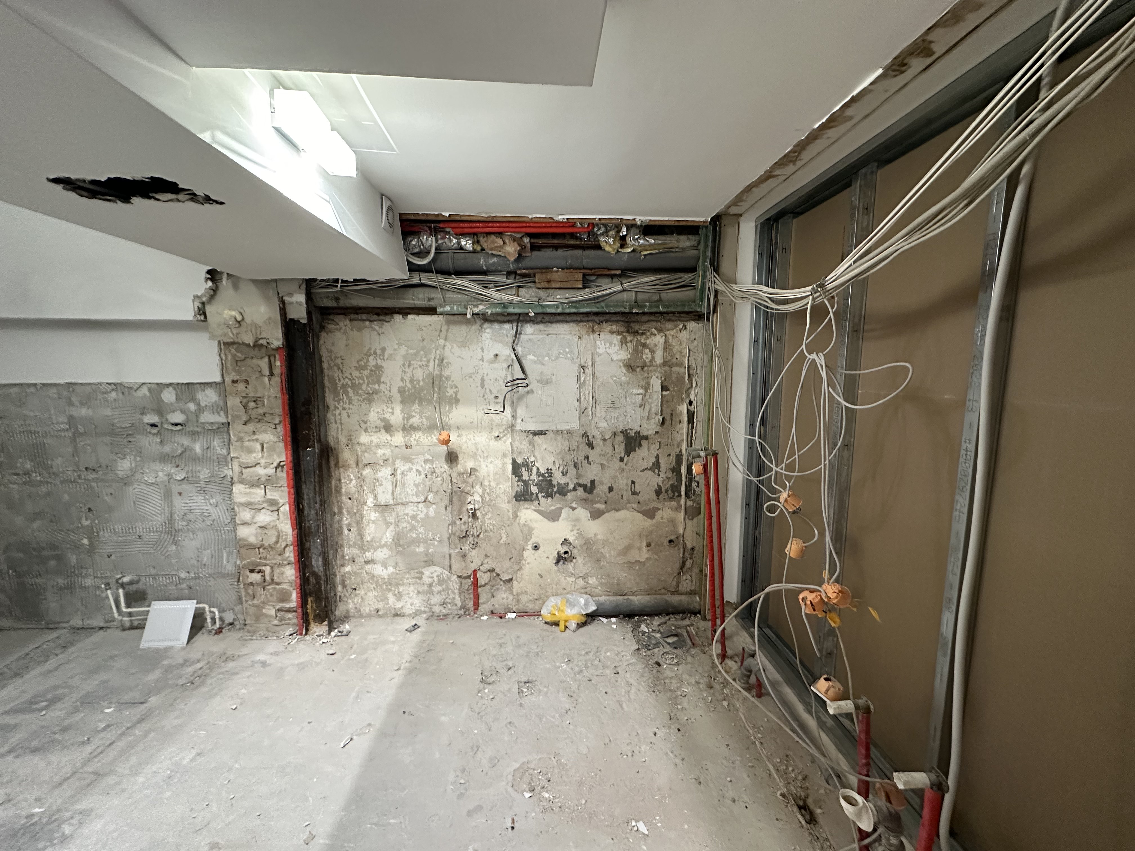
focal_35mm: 14
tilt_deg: -6.2
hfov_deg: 102.1
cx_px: 568
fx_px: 459
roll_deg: +0.5
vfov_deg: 85.7
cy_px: 426
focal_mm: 2.22
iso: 640
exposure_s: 1/50
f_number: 2.2
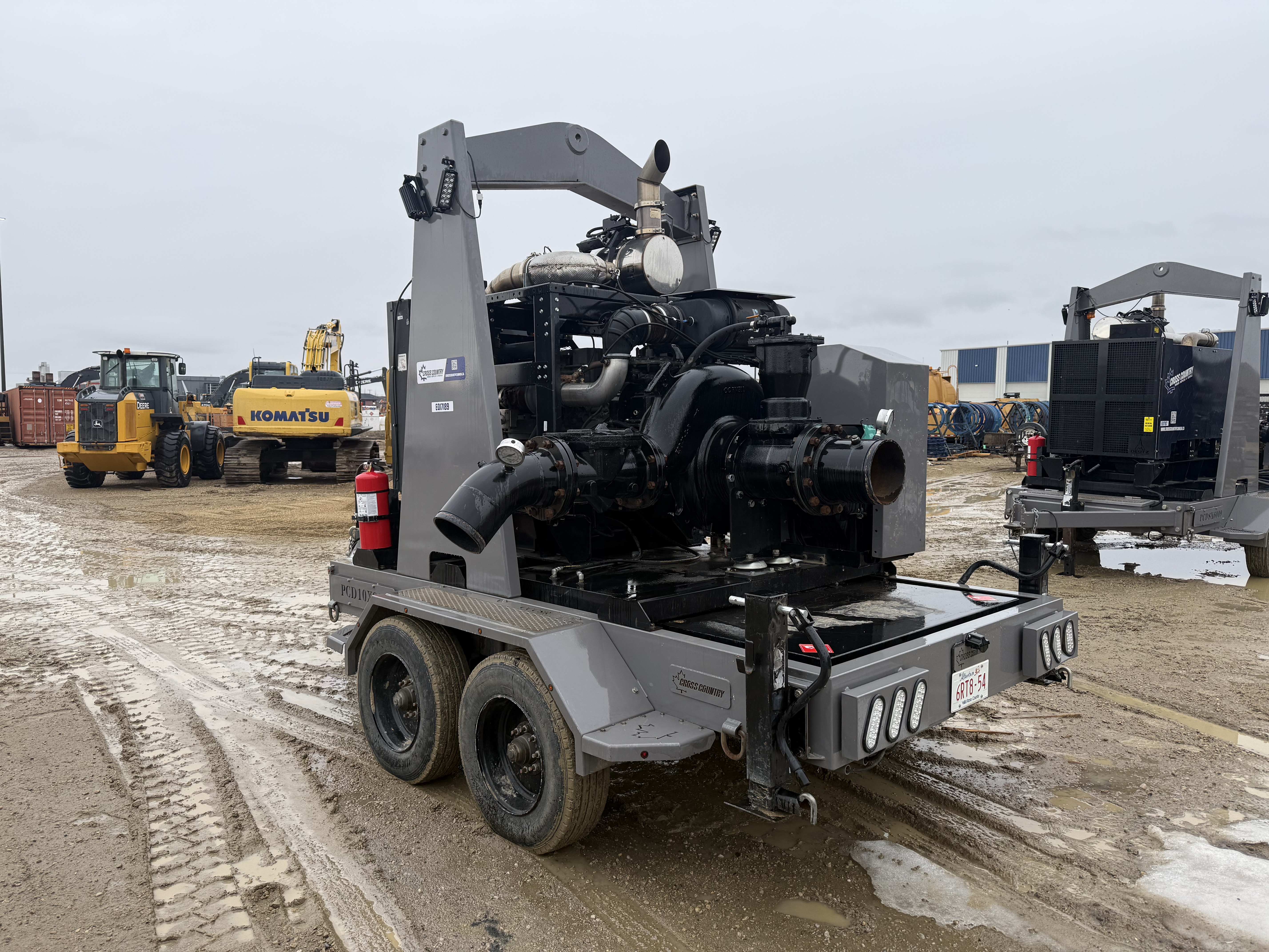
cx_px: 634
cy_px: 476
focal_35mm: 24
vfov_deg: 56.8
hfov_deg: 71.6
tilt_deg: -5.9
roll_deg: -1.6
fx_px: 880
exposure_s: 1/858
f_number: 1.78
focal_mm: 6.76
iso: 80
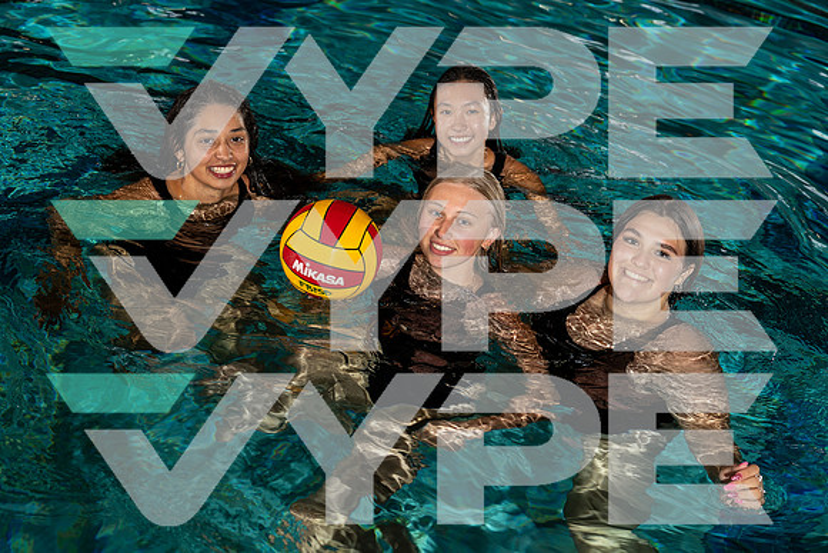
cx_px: 414
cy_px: 276
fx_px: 1334
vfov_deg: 23.4
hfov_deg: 34.5
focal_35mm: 58
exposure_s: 1/250
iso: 100
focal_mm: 58
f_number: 4
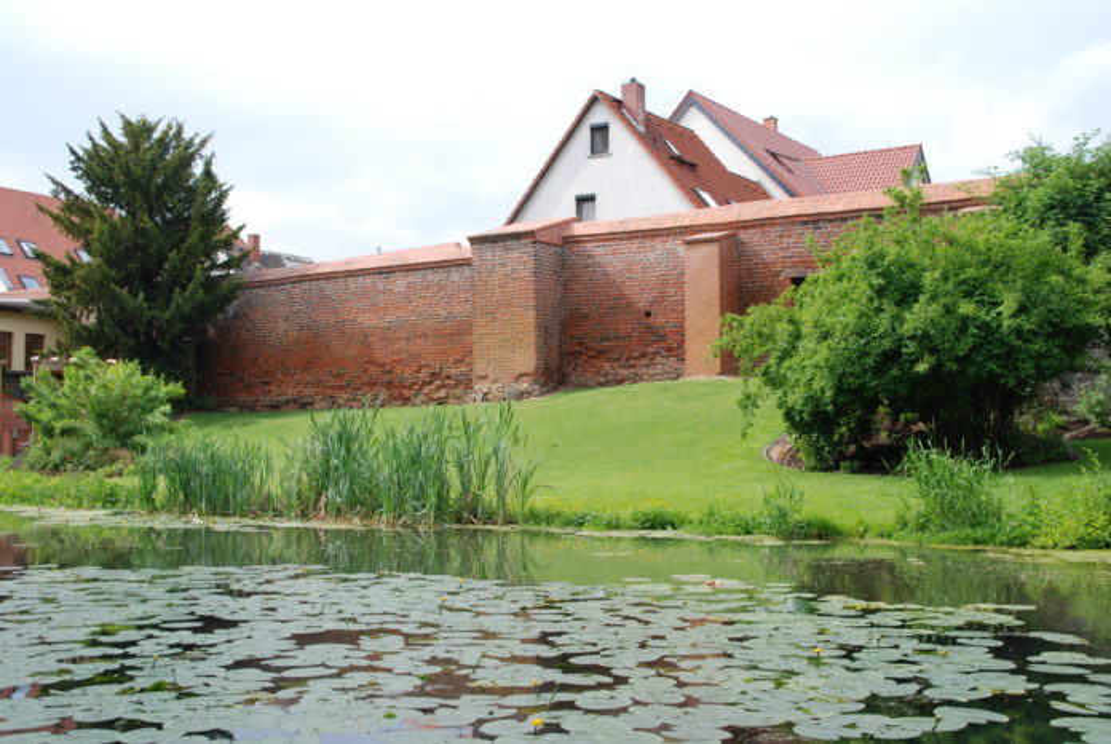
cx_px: 556
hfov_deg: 42.3
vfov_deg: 29.0
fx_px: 1437
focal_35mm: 46
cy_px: 372
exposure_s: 1/250
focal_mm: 31
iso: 200
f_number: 8
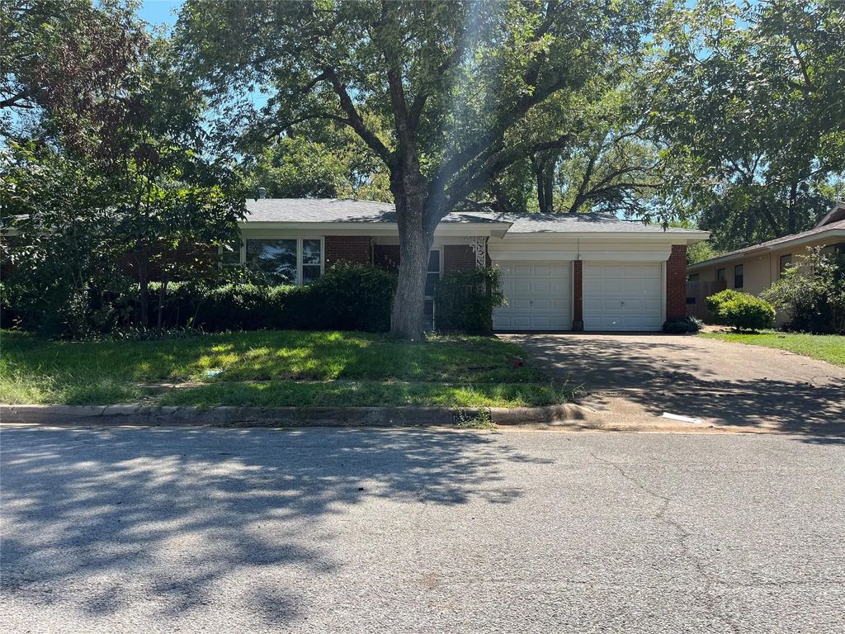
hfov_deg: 67.3
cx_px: 422
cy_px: 317
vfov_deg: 53.1
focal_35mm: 26
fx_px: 635
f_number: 1.6
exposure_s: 1/1832
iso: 50
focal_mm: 5.1
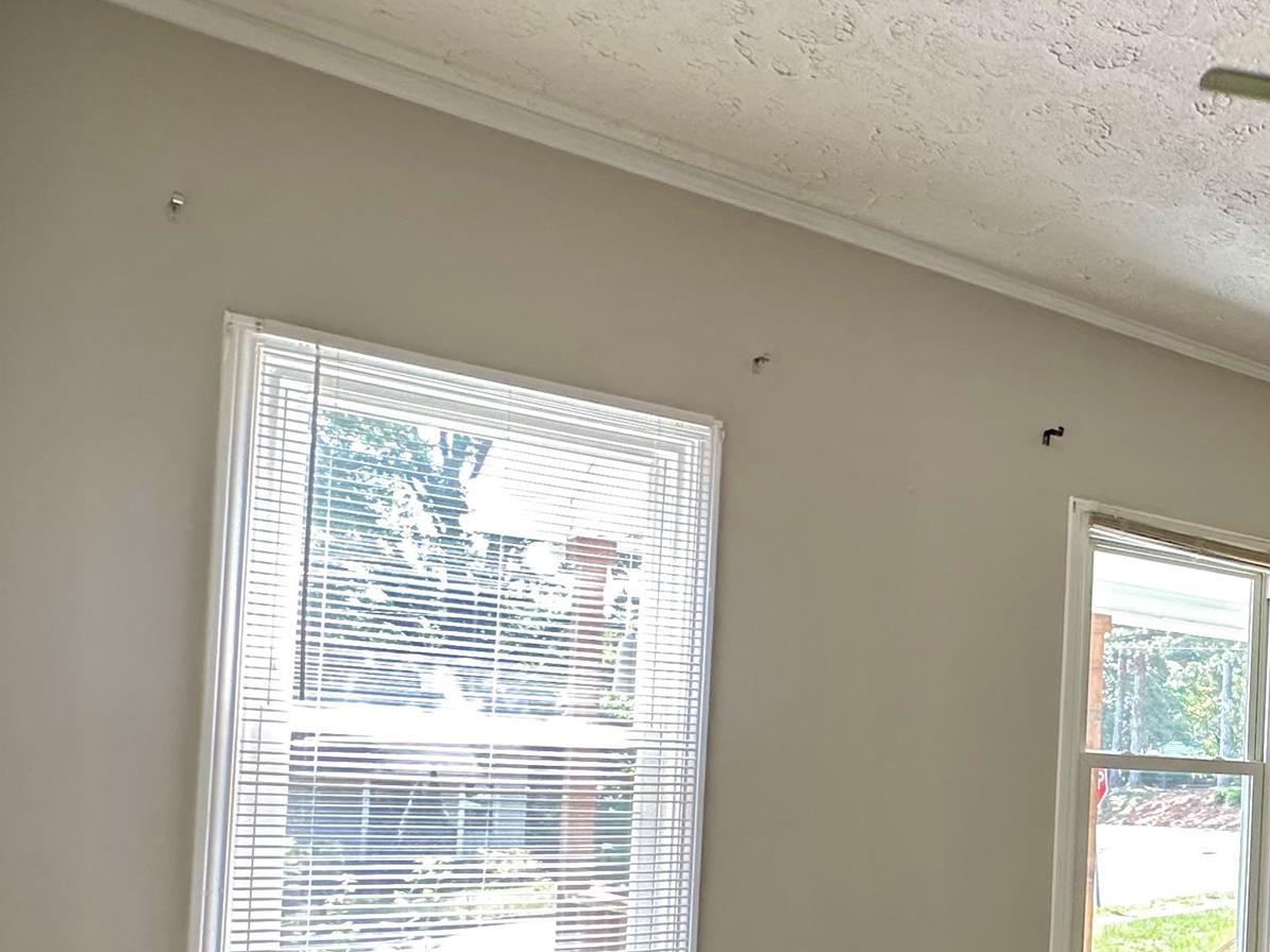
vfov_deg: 38.1
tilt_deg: +1.4
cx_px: 1318
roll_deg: -2.5
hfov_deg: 42.9
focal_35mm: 36
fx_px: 1321
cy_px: 768
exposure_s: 1/99
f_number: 2.2
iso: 160
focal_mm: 2.22
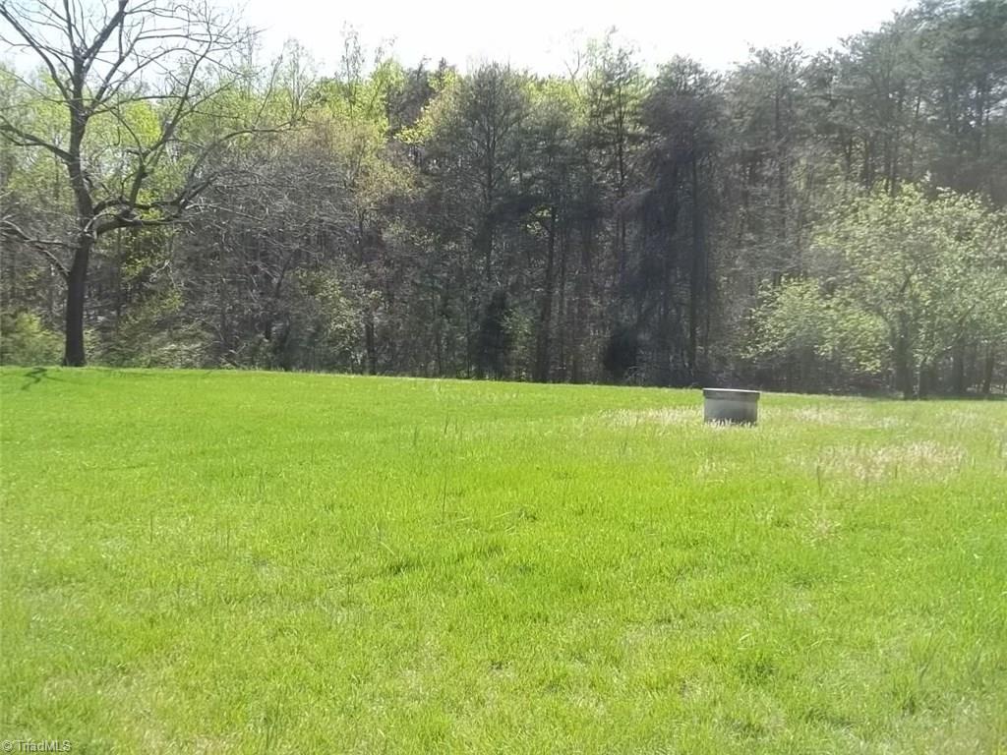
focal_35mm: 32
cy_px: 378
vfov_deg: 44.2
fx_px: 931
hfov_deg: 56.8
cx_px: 504
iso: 64
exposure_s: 1/400
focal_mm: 5.7
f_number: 2.9
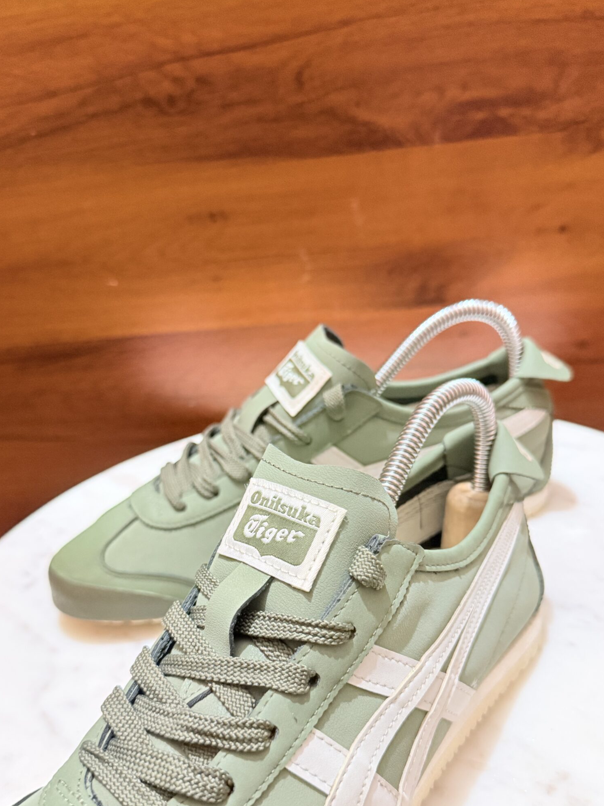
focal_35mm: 31
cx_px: 311
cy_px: 471
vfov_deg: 58.0
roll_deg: +5.7
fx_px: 721
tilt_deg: -28.0
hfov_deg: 45.4
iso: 640
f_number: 1.78
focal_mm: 6.76
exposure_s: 1/50
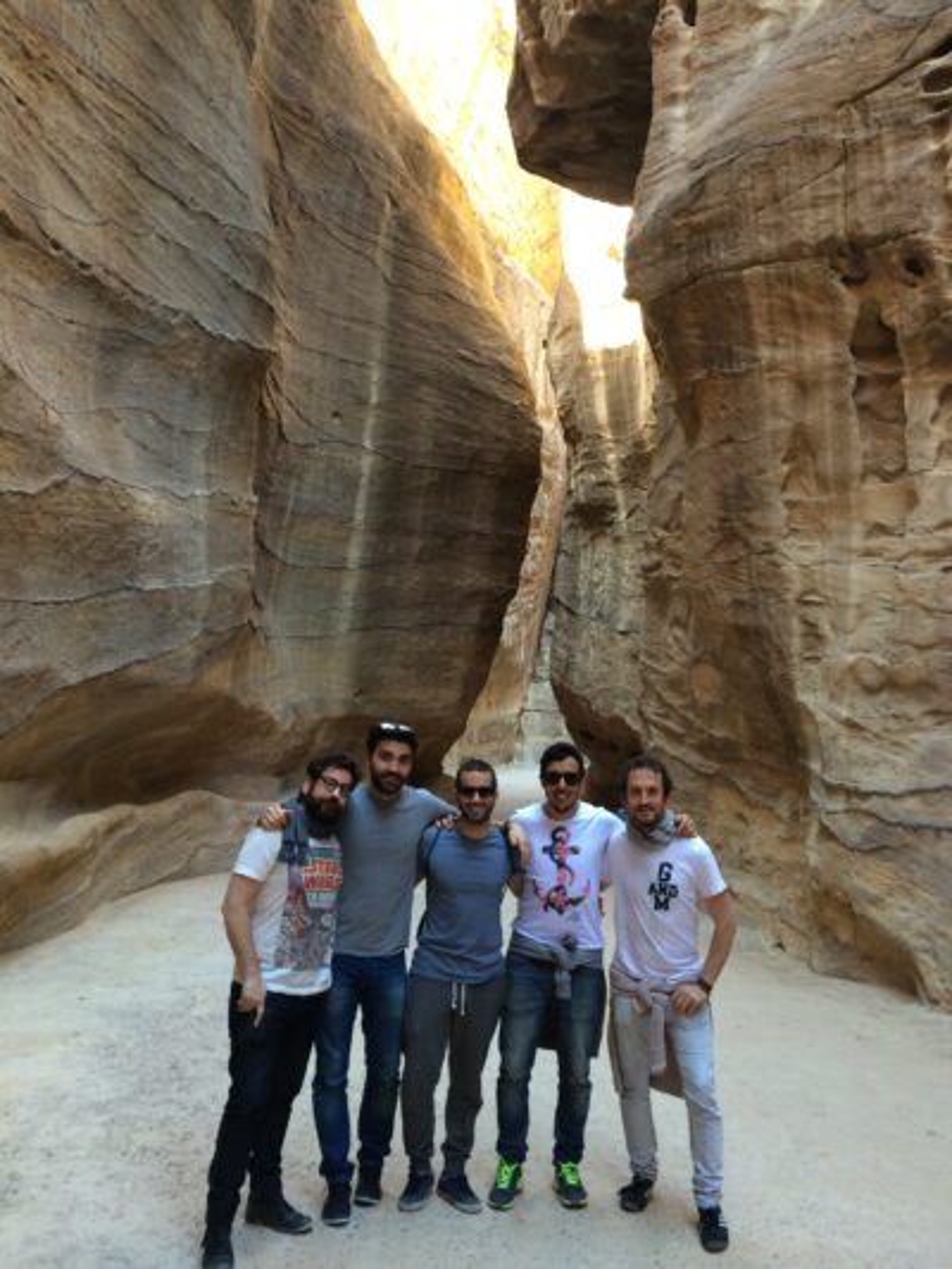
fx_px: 1100
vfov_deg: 60.0
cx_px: 476
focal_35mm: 30
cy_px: 634
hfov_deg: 46.8
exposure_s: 1/30
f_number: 2.2
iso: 50
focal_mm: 4.12
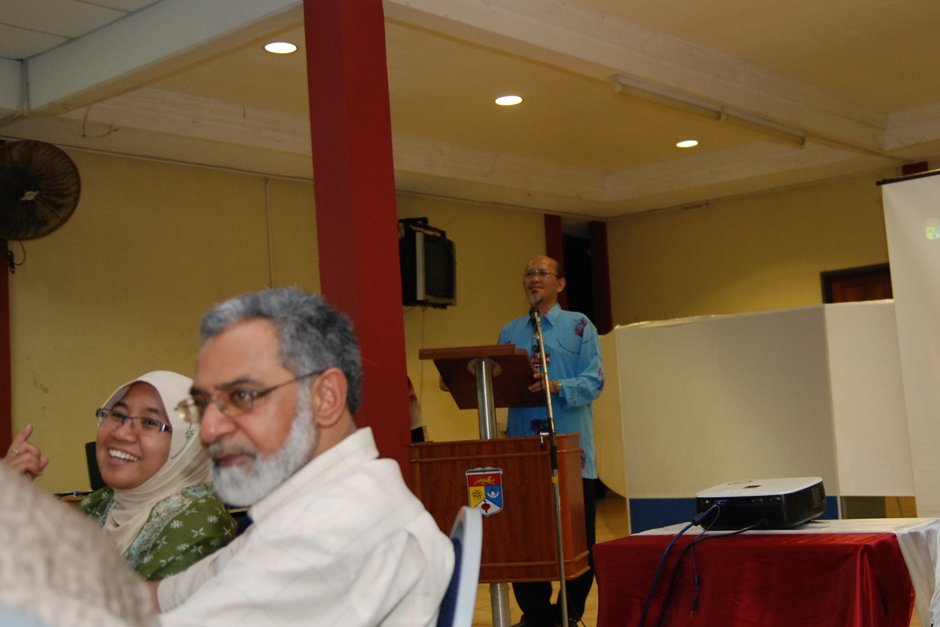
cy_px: 322
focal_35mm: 45
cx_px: 571
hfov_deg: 43.4
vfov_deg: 29.9
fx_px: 1175
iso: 500
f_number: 2.8
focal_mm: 22
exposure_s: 1/60
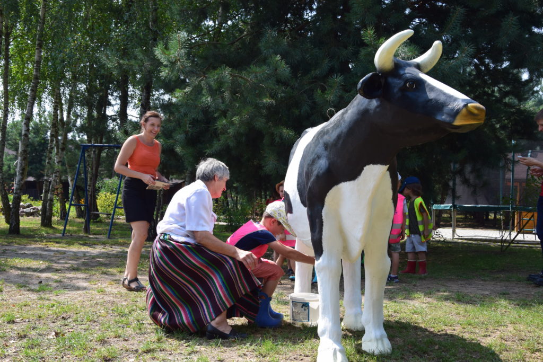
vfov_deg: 29.9
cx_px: 272
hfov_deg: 43.6
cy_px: 181
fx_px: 679
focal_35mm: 45
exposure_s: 1/320
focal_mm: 30
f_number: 10
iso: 400
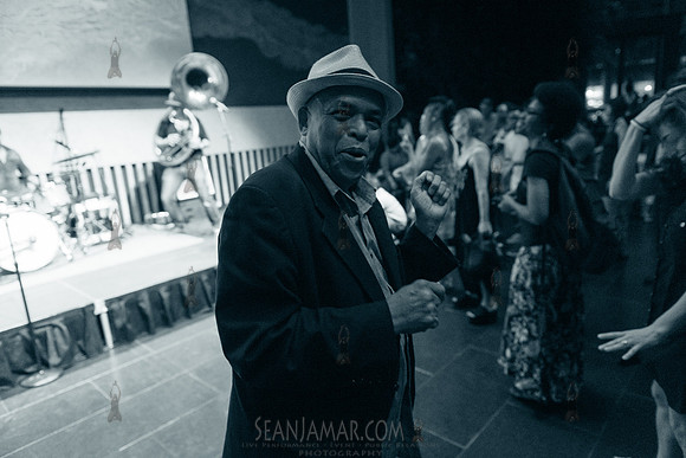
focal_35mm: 24
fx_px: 457
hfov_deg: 73.7
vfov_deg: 53.2
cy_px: 229
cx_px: 343
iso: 4000
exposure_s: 1/200
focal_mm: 24
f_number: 2.8
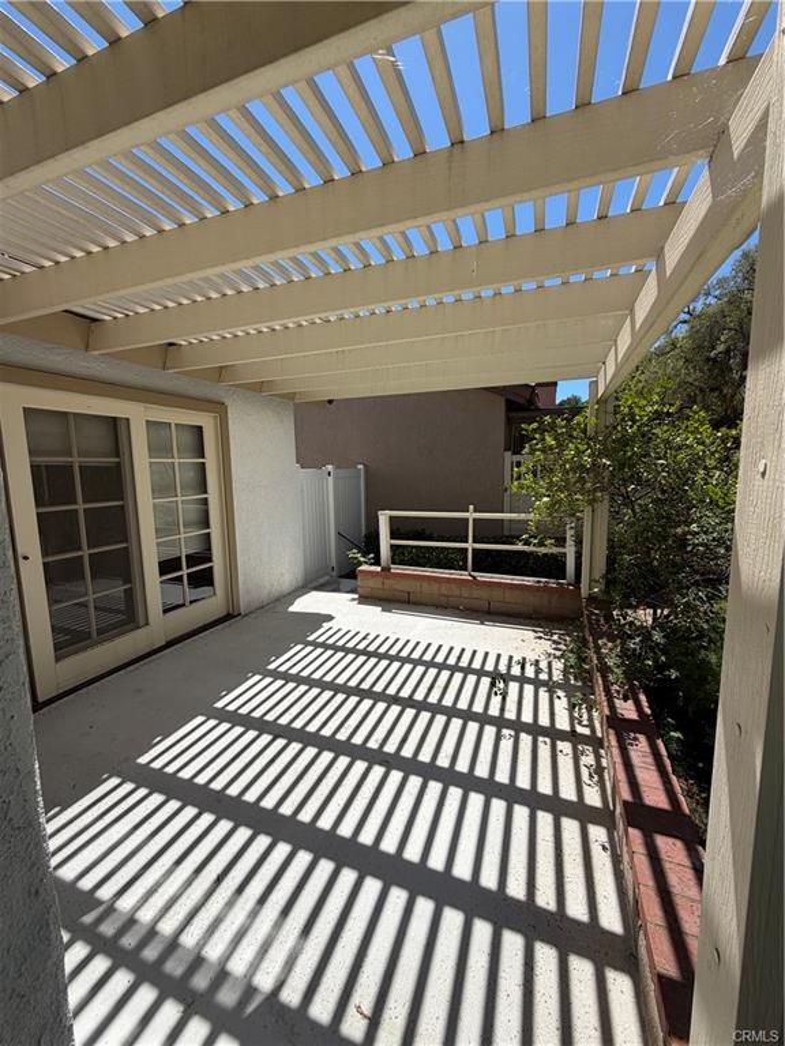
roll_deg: +1.0
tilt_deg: -6.1
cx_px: 392
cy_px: 523
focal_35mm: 14
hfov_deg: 85.7
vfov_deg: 102.1
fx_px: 423
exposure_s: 1/1259
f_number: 2.2
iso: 20
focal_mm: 2.22
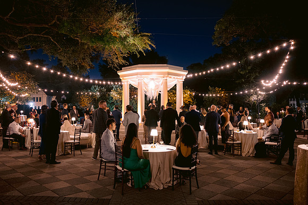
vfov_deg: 46.4
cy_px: 102
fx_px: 240
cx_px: 154
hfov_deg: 65.5
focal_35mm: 28
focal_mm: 28
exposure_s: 1/6
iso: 800
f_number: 3.2
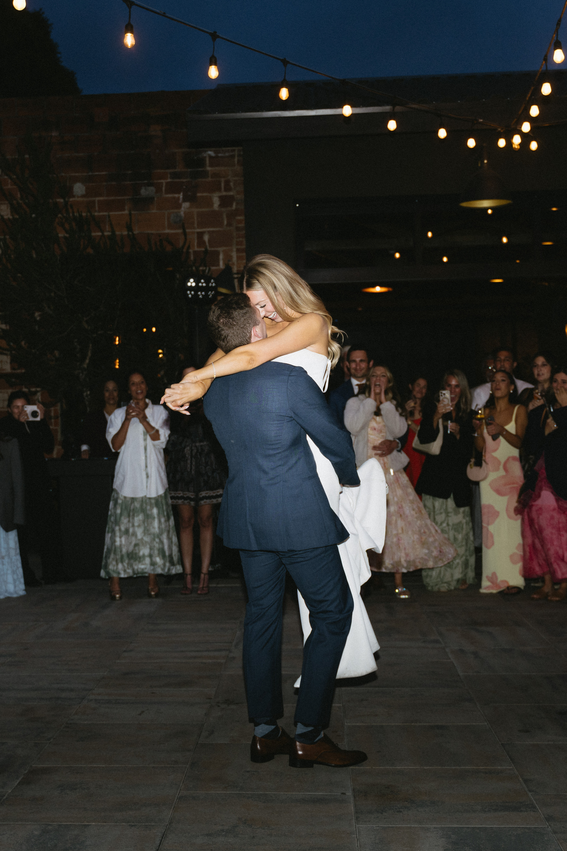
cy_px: 426
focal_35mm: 47
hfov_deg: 28.9
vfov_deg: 42.3
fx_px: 1098
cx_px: 233
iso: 500
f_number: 2.8
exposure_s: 1/125
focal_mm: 31
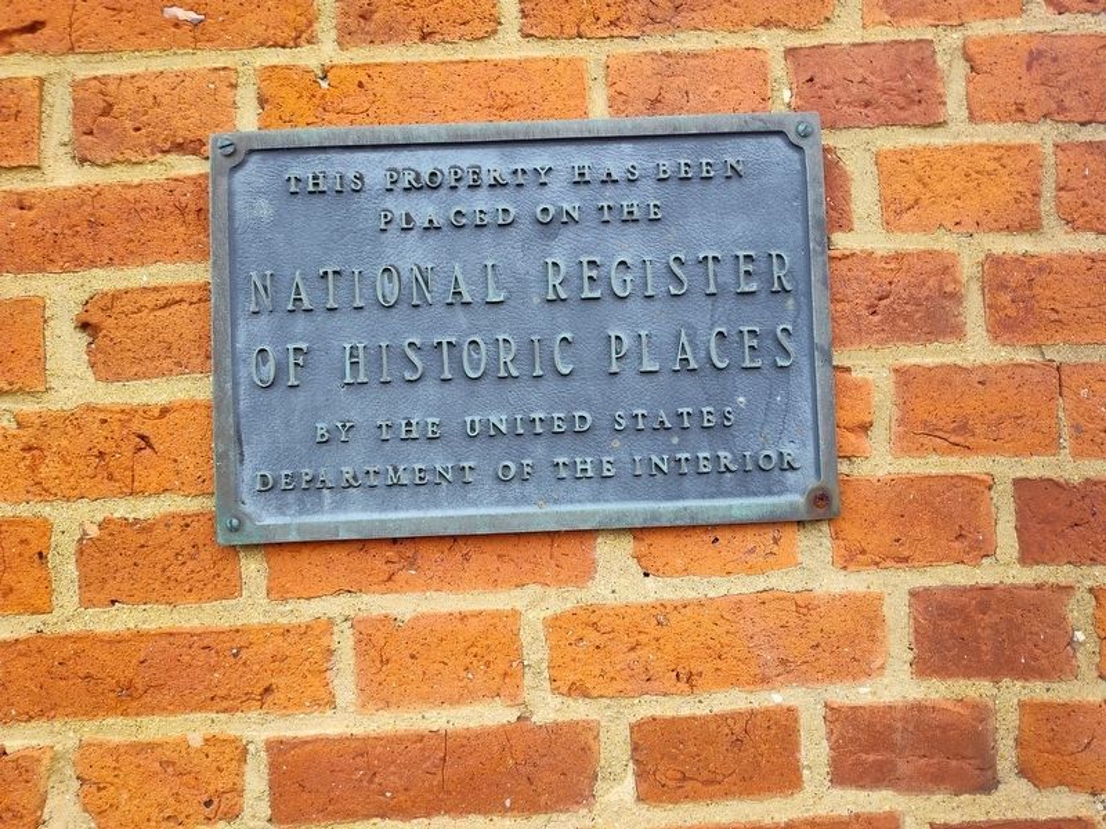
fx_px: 735
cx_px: 553
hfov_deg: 73.9
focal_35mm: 23
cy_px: 414
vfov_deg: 58.9
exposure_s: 1/120
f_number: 1.8
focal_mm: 5.56
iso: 148
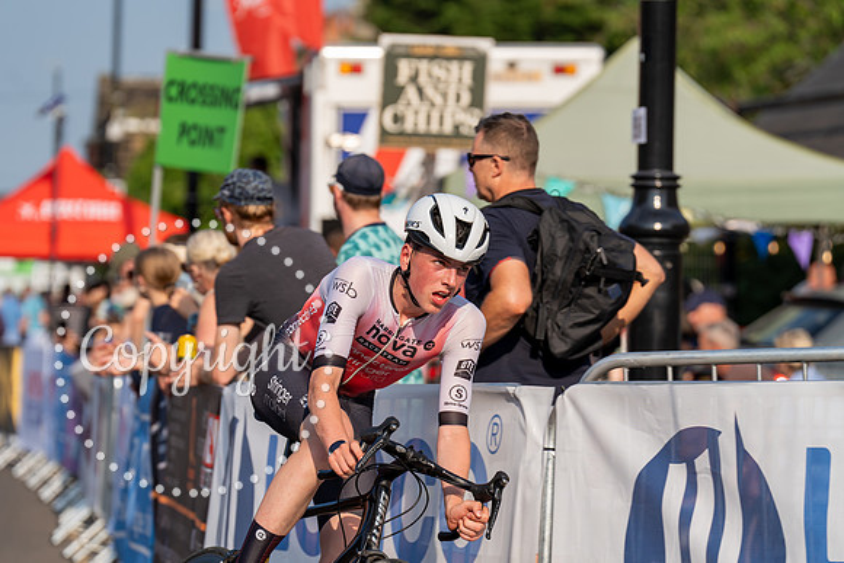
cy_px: 282
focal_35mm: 191
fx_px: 4479
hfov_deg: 10.8
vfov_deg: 7.2
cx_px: 422
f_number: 4.5
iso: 160
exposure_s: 1/1000
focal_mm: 191
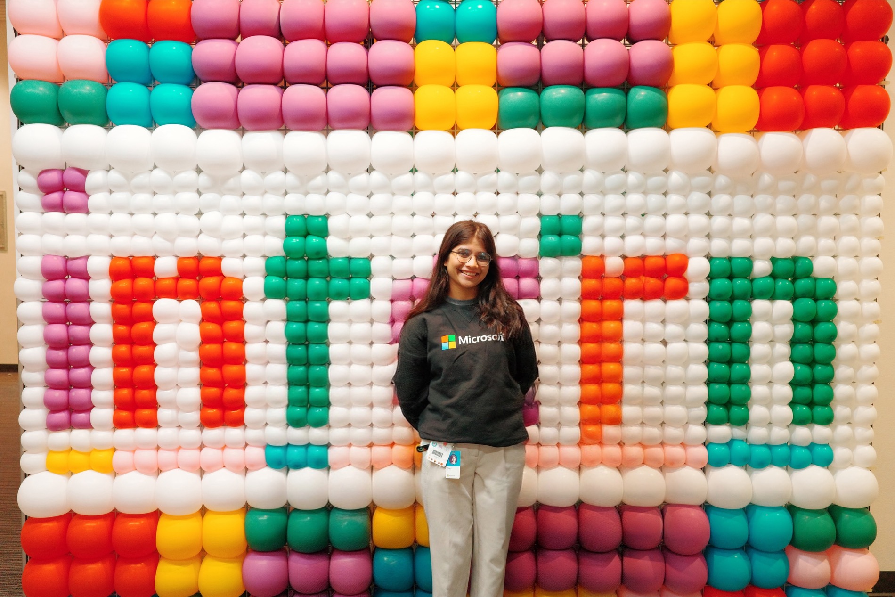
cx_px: 448
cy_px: 298
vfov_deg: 33.4
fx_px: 994
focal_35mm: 40
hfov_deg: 48.5
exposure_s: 1/40
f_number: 3.5
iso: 1600
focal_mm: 26
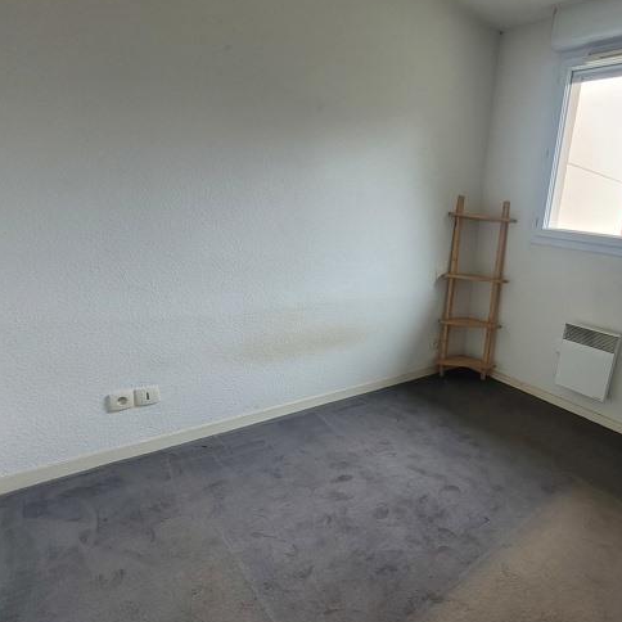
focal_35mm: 19
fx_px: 386
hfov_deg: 72.1
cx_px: 469
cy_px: 328
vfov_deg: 77.6
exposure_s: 1/50
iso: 160
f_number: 2.2
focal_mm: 1.74
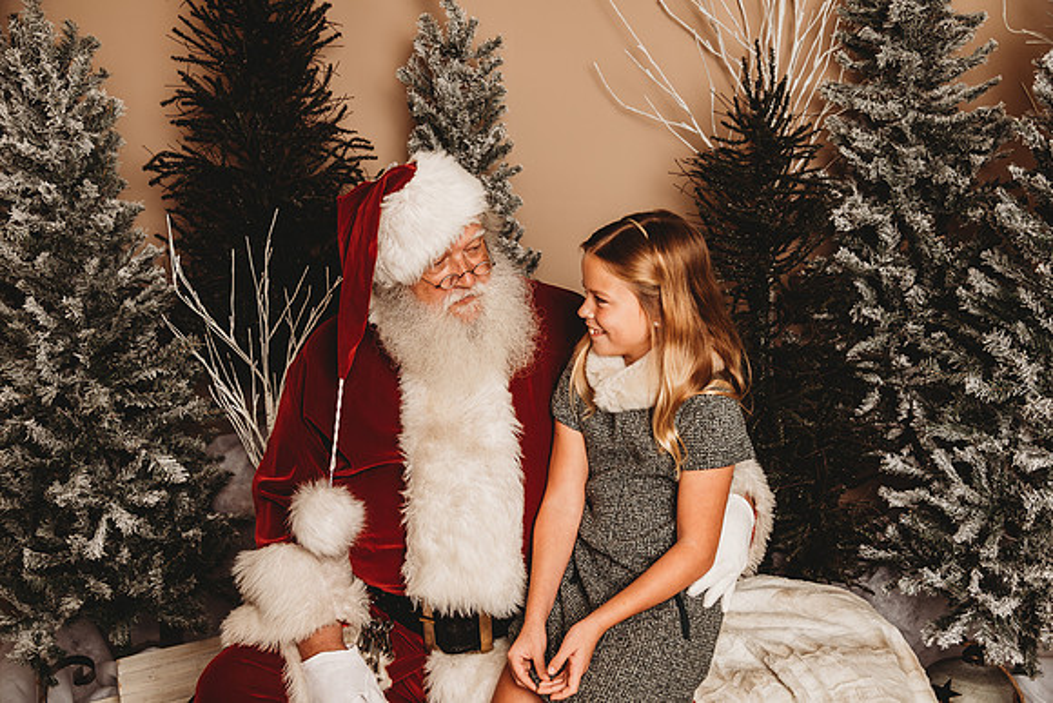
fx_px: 1024
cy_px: 352
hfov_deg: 54.4
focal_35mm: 35
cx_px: 526
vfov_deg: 37.9
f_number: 4
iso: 100
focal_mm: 35
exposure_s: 1/160
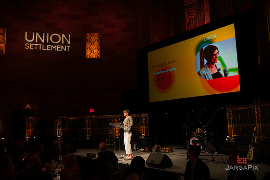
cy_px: 90
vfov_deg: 41.1
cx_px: 135
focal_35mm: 32
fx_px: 240
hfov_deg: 58.7
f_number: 4
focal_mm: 32
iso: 1600
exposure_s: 1/200
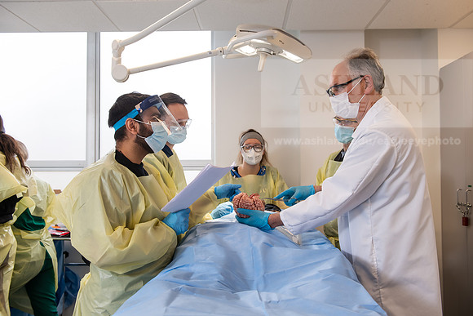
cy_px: 158
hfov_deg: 58.7
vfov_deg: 41.1
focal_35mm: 32
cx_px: 236
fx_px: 421
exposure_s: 1/200
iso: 500
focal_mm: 32
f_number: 4.5
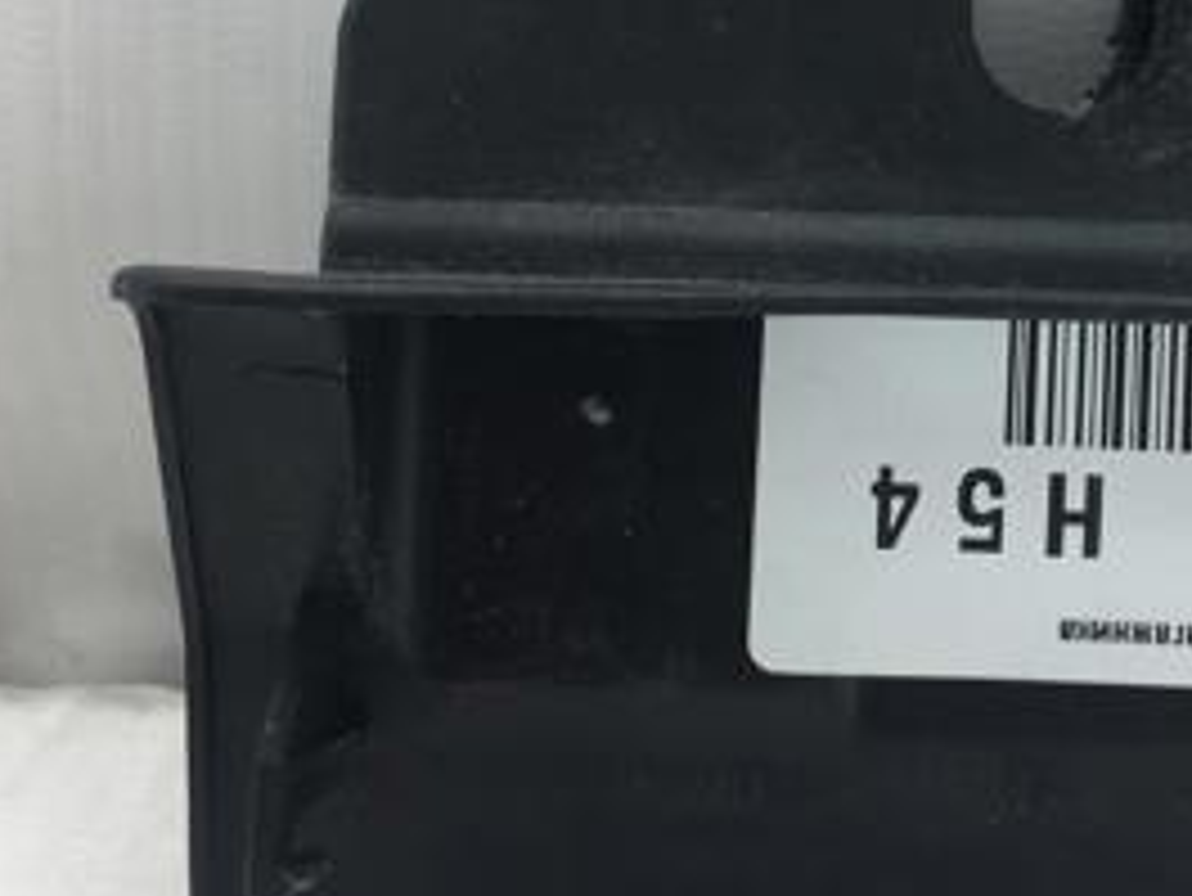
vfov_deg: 20.8
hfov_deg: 27.2
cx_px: 949
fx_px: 2412
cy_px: 176
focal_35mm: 70
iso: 25
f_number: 2.2
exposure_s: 1/104
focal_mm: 4.15
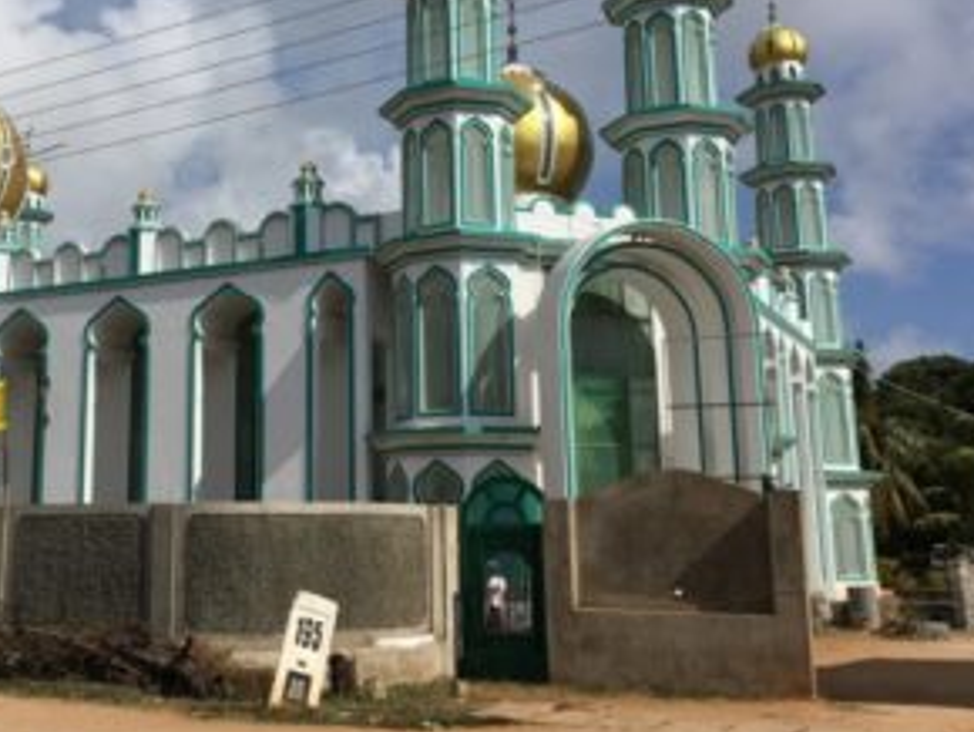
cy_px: 272
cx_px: 302
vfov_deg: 32.1
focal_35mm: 45
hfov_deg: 41.3
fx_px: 1267
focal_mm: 4.15
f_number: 2.2
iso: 25
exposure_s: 1/4274
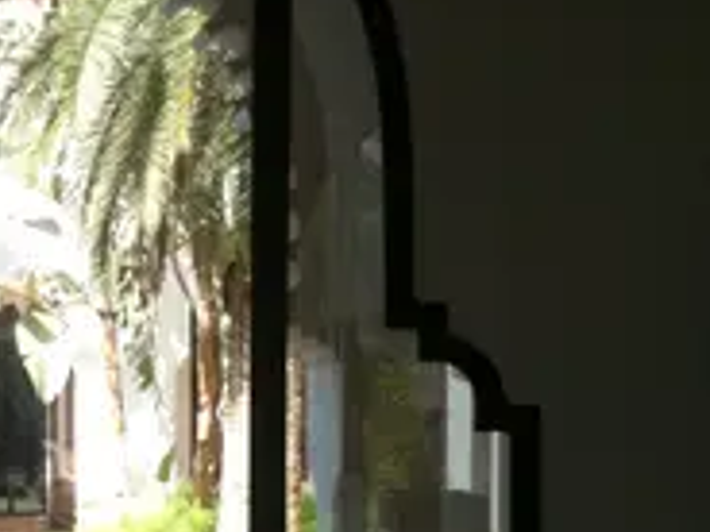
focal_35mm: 95
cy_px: 372
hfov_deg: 19.7
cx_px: -77
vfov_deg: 15.5
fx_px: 1949
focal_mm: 3.85
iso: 64
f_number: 2.8
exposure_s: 1/271
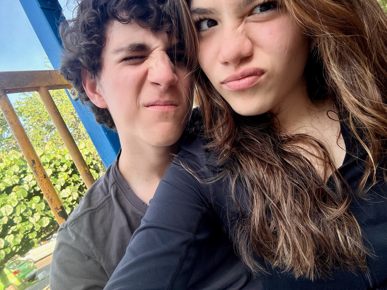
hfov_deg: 73.9
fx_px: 257
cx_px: 194
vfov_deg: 58.9
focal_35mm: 23
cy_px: 145
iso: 80
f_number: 1.9
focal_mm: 2.69
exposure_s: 1/201
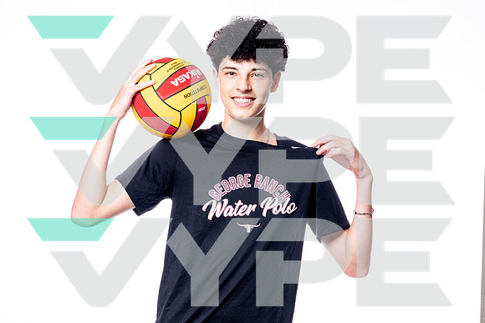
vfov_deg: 18.6
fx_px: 989
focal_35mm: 73
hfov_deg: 27.6
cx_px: 231
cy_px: 154
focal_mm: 70
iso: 400
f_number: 8
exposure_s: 1/160
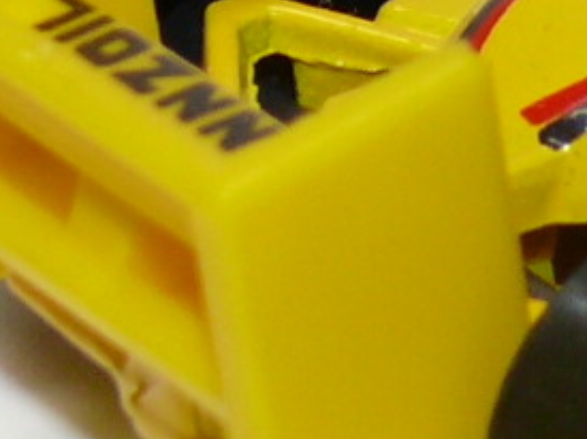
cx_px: 1112
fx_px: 7305
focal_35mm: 431
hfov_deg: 4.5
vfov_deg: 3.4
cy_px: -190
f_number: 4
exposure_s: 1/30
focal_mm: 11.3
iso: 100
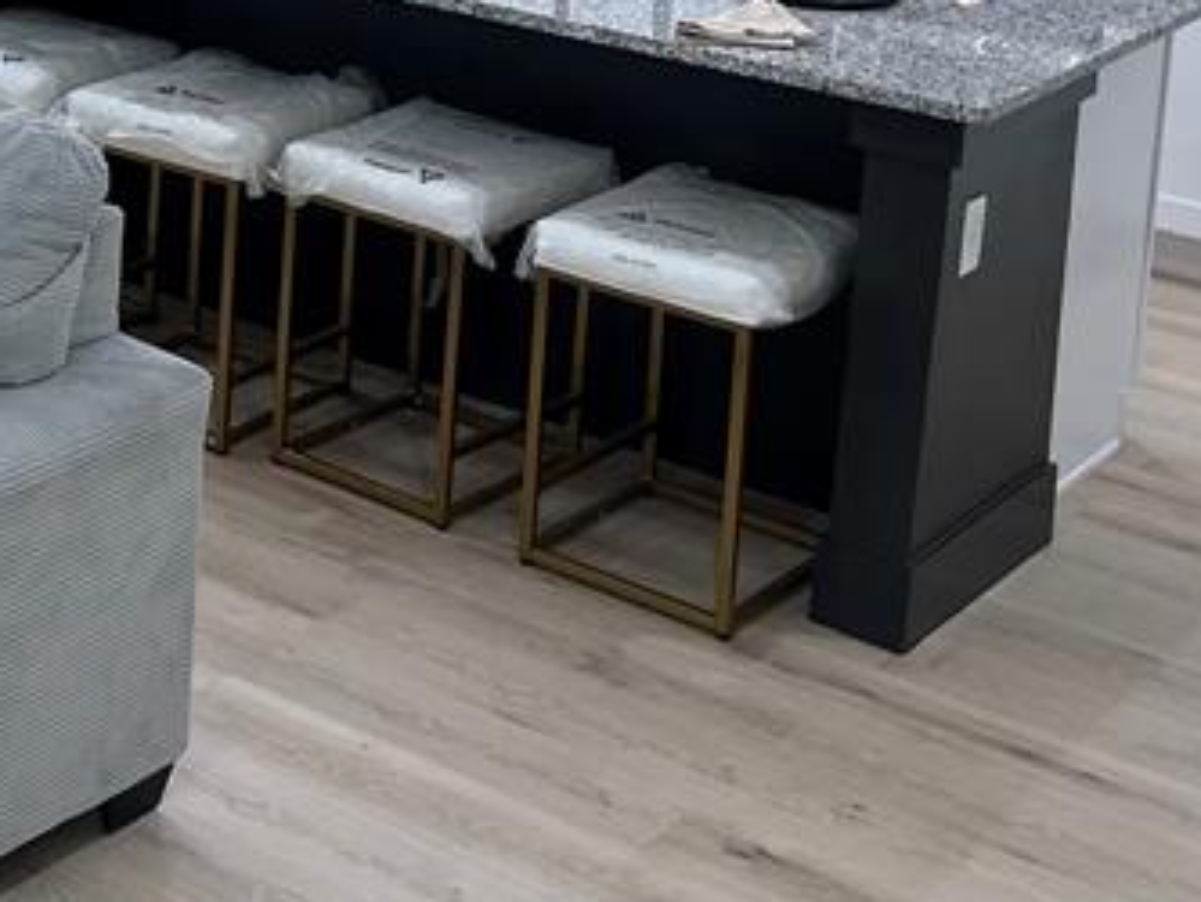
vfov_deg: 17.1
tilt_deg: -7.7
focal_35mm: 80
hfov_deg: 22.1
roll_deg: -1.0
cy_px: -328
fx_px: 2777
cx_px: -325
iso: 40
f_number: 1.6
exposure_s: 1/120
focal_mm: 5.1
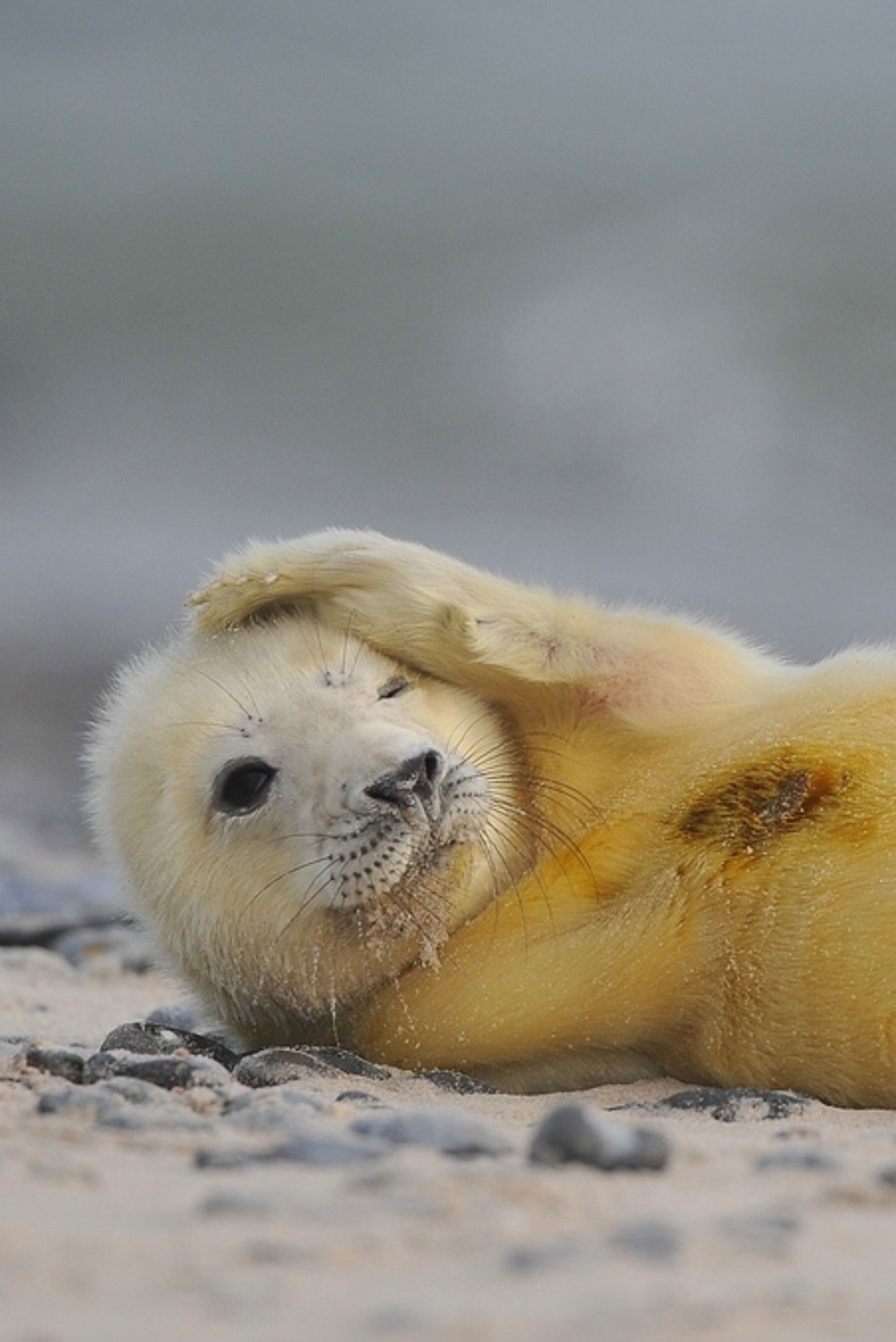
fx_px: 28156
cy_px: 670
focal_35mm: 755
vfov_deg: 2.7
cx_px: 825
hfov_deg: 1.8
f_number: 5
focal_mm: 500
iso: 400
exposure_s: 1/1250
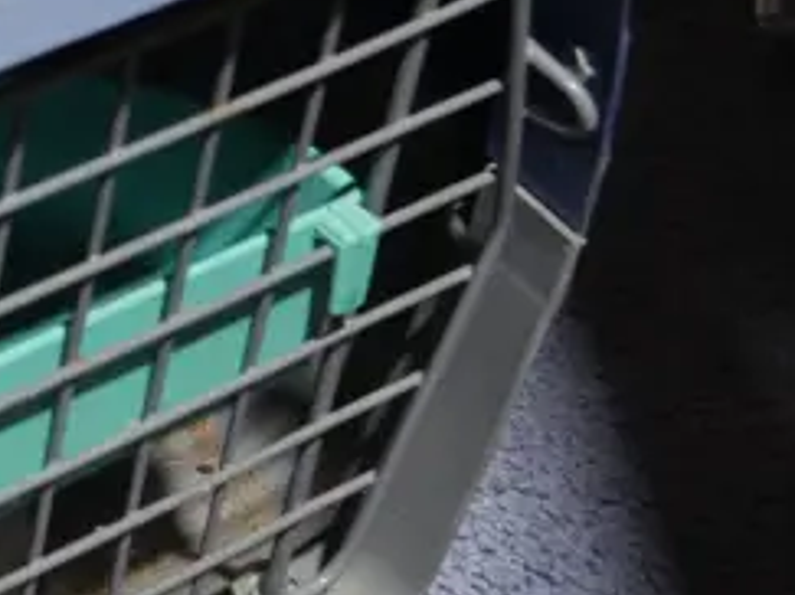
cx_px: -497
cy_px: 28
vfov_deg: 10.9
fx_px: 3099
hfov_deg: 13.5
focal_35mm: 135
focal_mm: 16
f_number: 3.6
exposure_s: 1/60
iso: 500
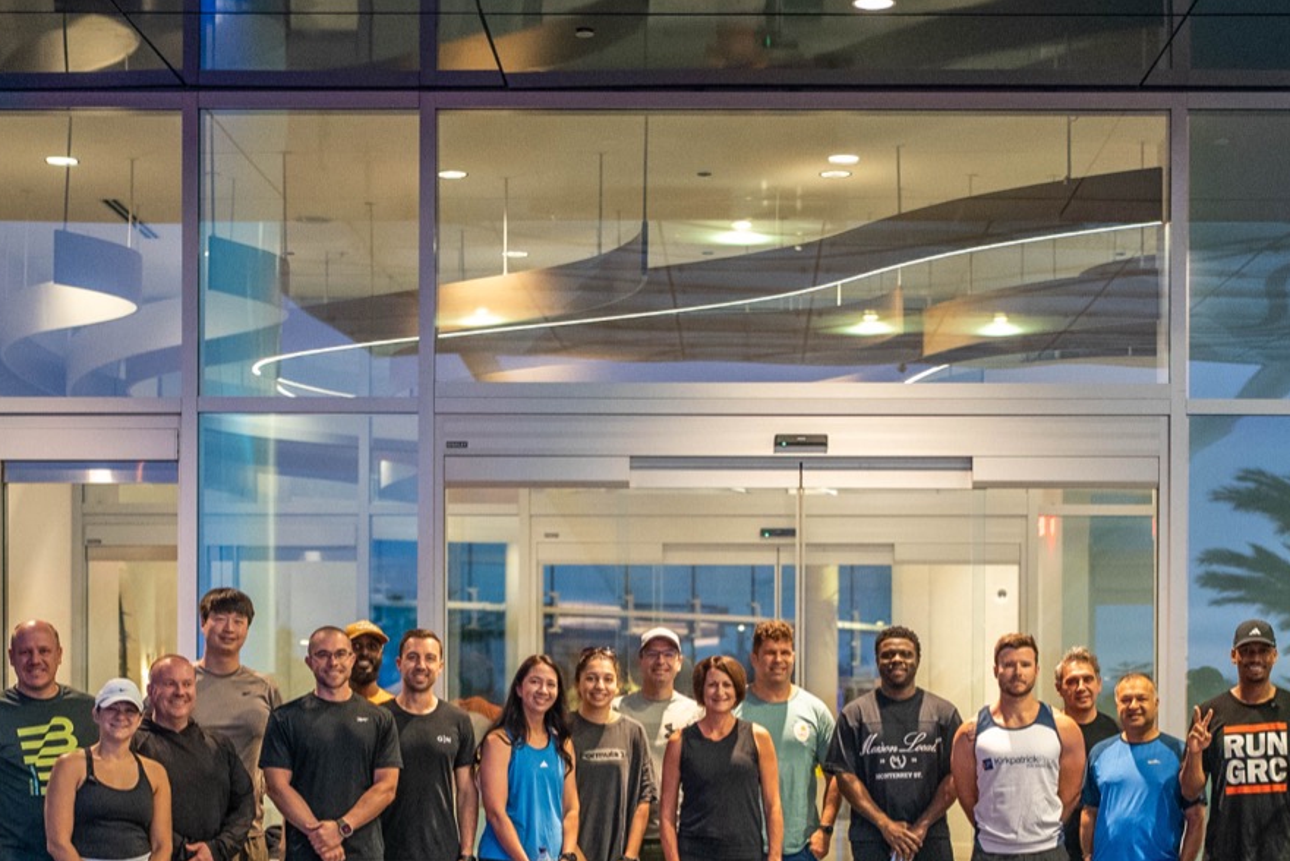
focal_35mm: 69
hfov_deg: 29.2
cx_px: 704
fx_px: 2473
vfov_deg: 19.5
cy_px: 732
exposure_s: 1/125
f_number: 2
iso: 5000
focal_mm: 38
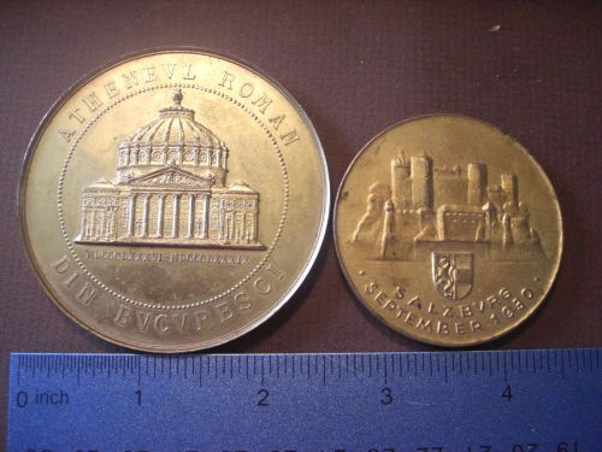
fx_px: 661
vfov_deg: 37.7
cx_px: 301
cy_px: 226
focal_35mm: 38
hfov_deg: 49.0
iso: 800
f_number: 2.8
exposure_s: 1/100
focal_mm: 7.9
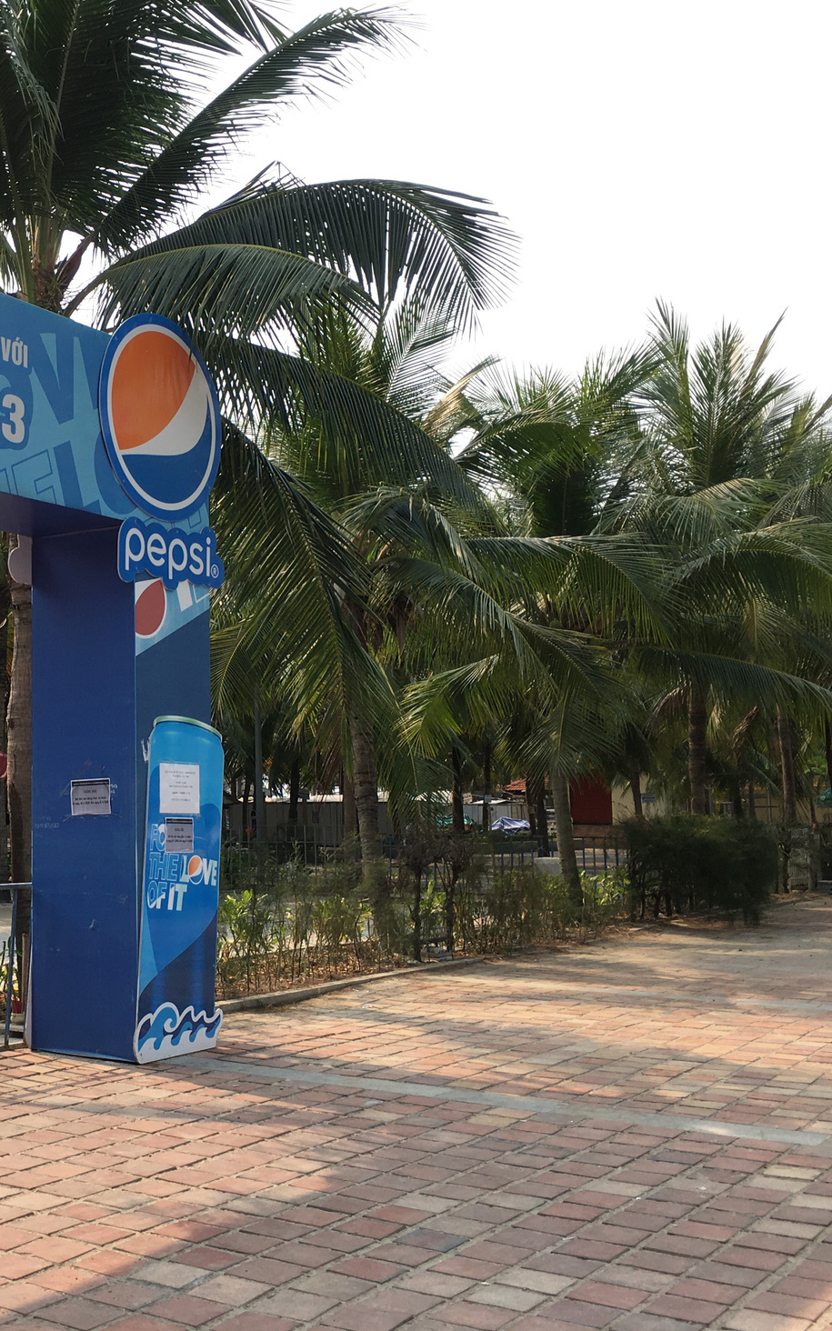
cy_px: 659
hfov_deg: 29.2
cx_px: 65
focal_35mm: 42
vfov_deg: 47.2
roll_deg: -0.6
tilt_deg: +6.4
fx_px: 1524
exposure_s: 1/718
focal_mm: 4.15
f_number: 2.2
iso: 25
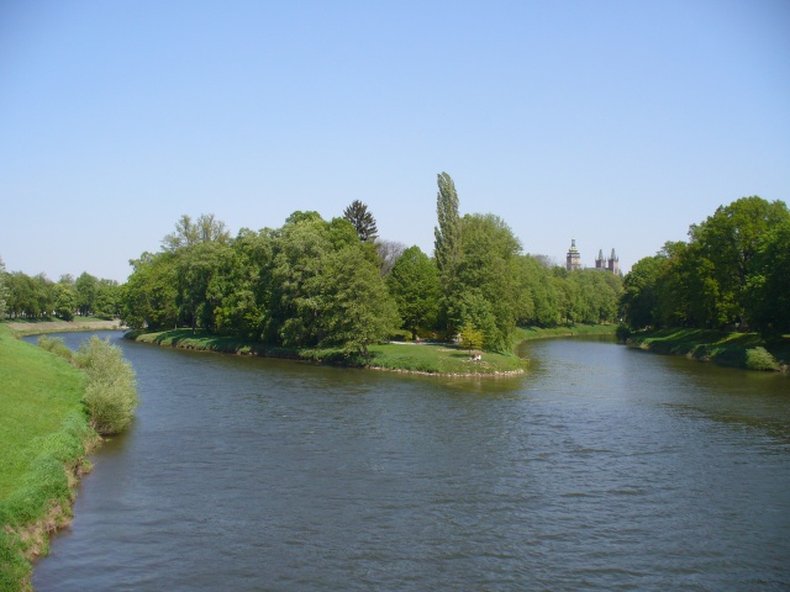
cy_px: 296
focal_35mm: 37
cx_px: 395
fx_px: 844
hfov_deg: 50.1
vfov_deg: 38.7
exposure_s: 1/320
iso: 80
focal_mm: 6.1
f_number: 5.6
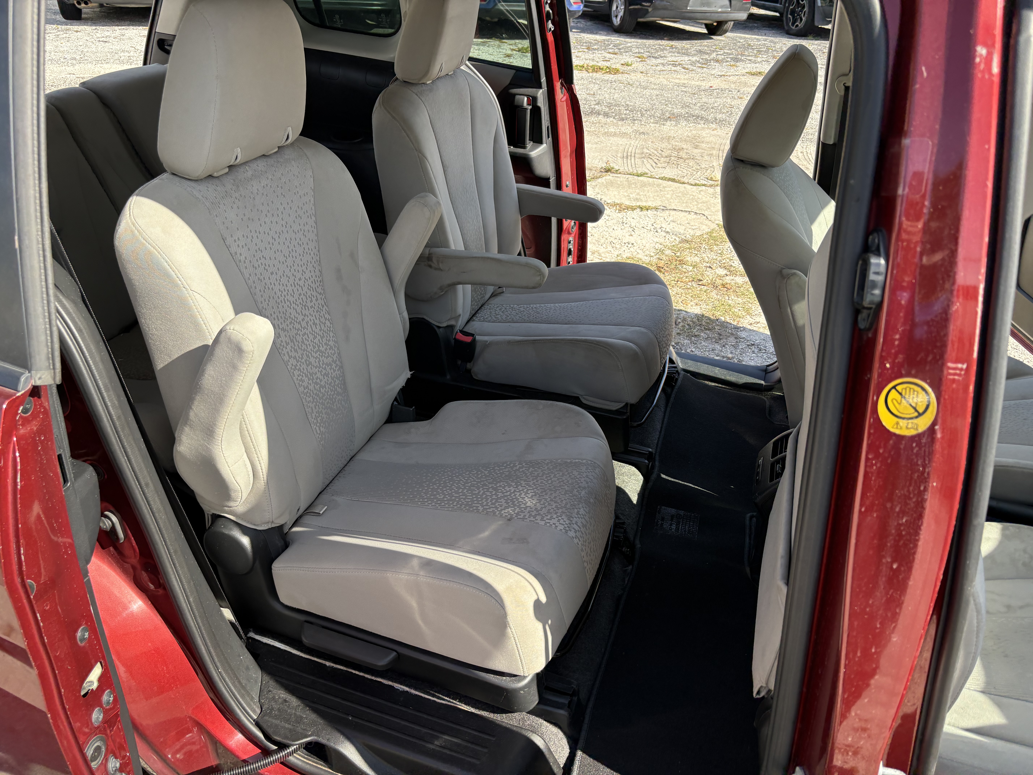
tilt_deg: -26.1
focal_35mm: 26
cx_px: 516
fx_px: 776
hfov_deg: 67.3
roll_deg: -5.2
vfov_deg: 53.1
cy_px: 388
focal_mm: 5.96
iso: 64
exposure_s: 1/764
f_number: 1.6
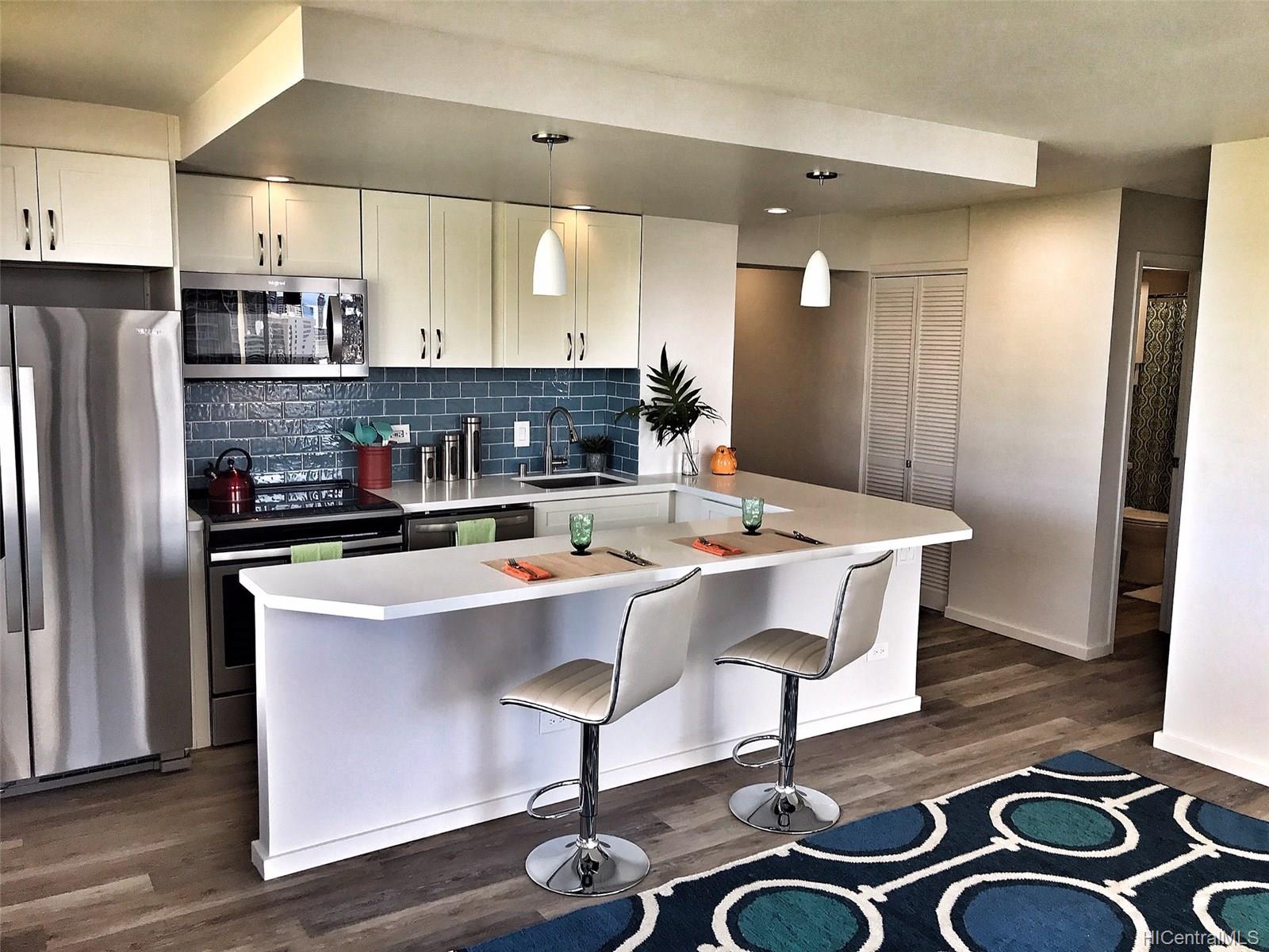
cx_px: 634
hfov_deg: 63.4
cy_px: 476
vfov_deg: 49.7
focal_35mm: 28
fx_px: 1026
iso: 32
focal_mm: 3.99
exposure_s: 1/120
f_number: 1.8
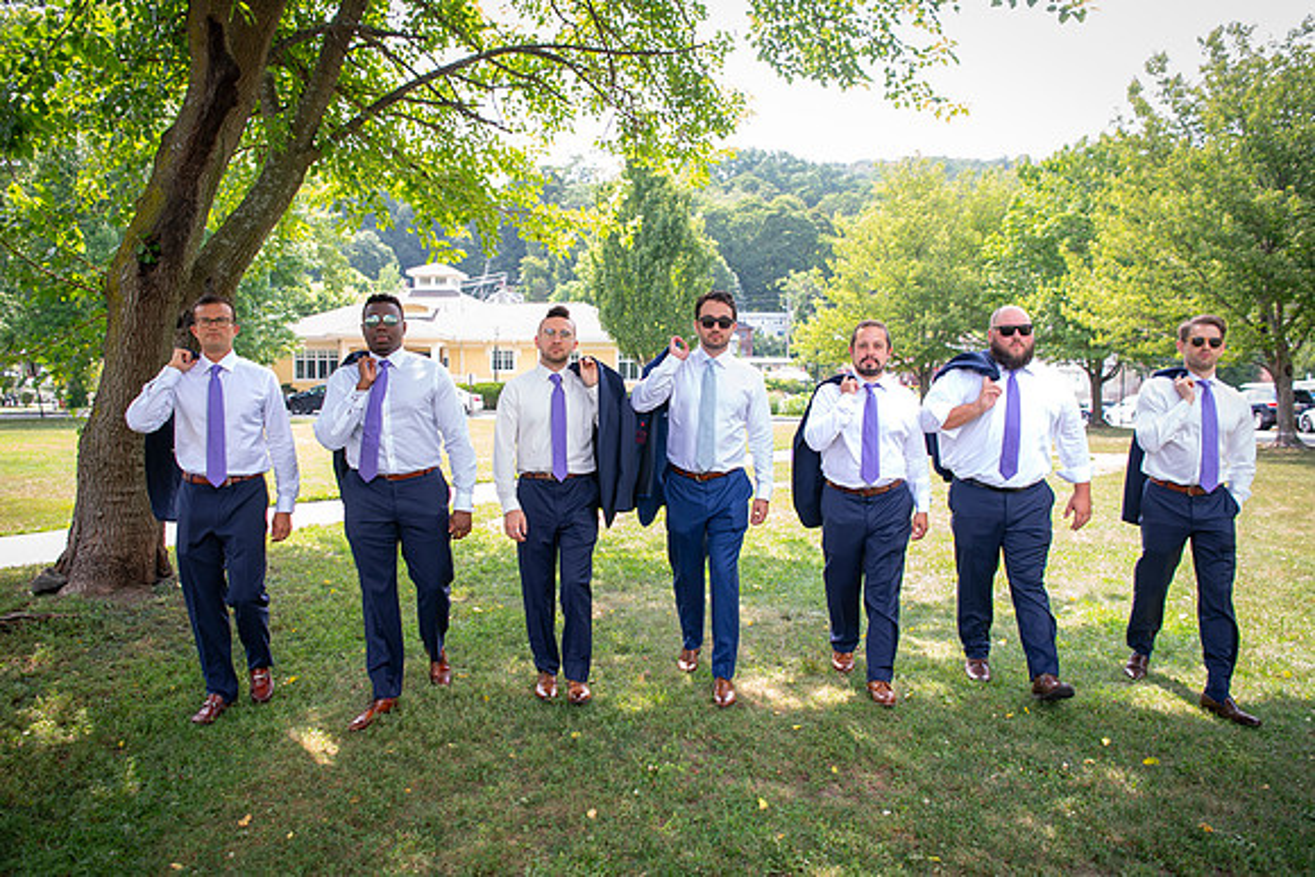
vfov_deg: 49.9
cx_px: 645
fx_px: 944
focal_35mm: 26
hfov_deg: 69.7
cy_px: 435
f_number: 2.8
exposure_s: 1/125
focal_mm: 24
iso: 64
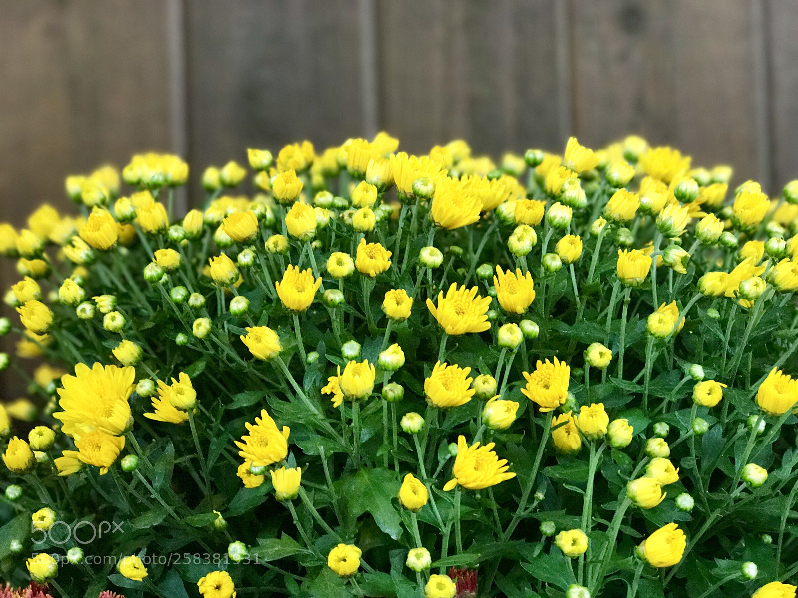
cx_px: 399
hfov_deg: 33.8
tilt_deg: -0.5
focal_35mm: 57
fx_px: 1314
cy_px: 299
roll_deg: +2.2
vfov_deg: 25.7
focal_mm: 6.6
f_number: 2.8
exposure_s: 1/60
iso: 250
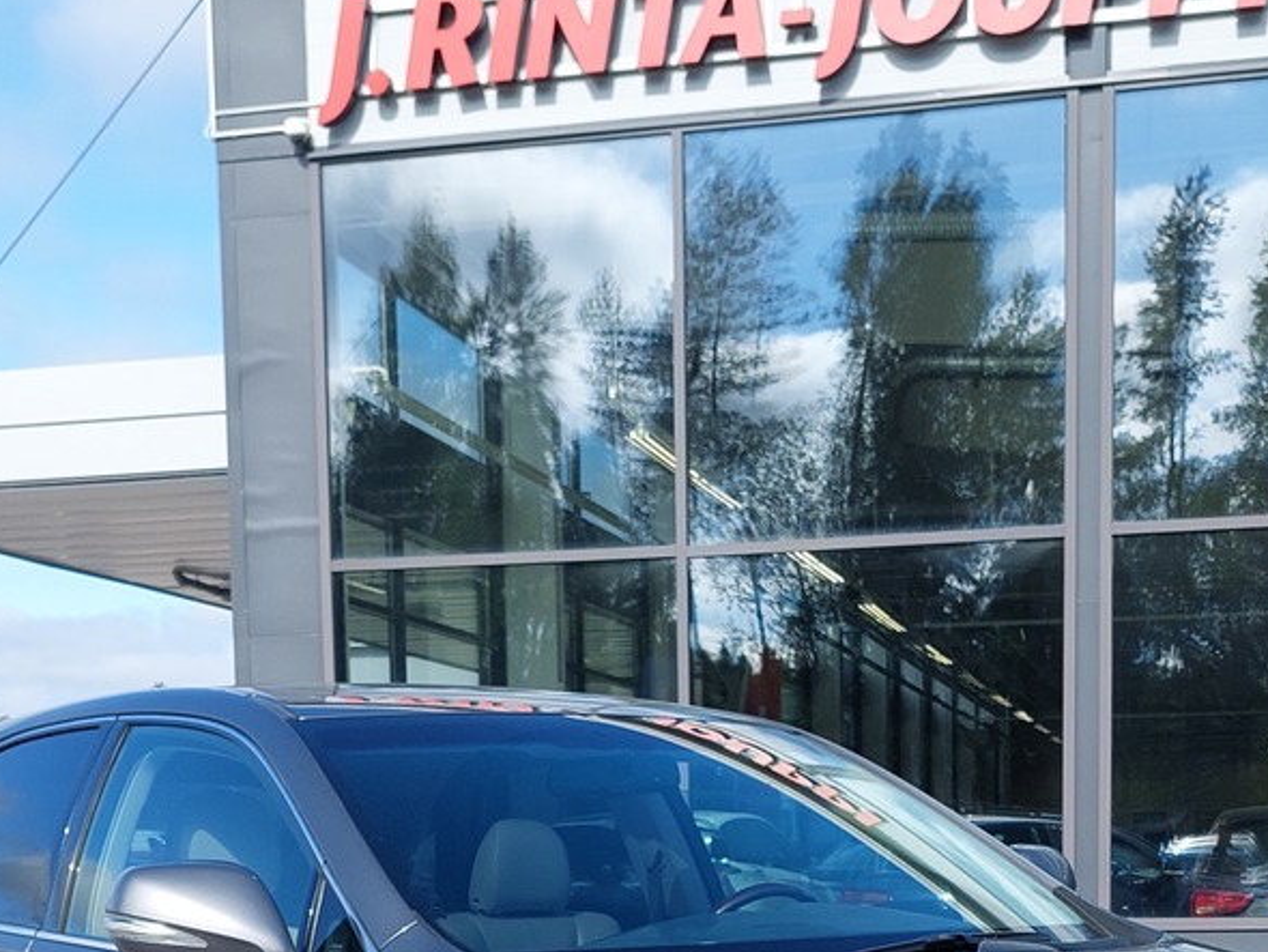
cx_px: 707
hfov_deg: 31.6
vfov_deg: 22.8
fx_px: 2235
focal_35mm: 61
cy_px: 1012
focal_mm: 5.23
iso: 40
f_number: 1.8
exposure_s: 1/1057
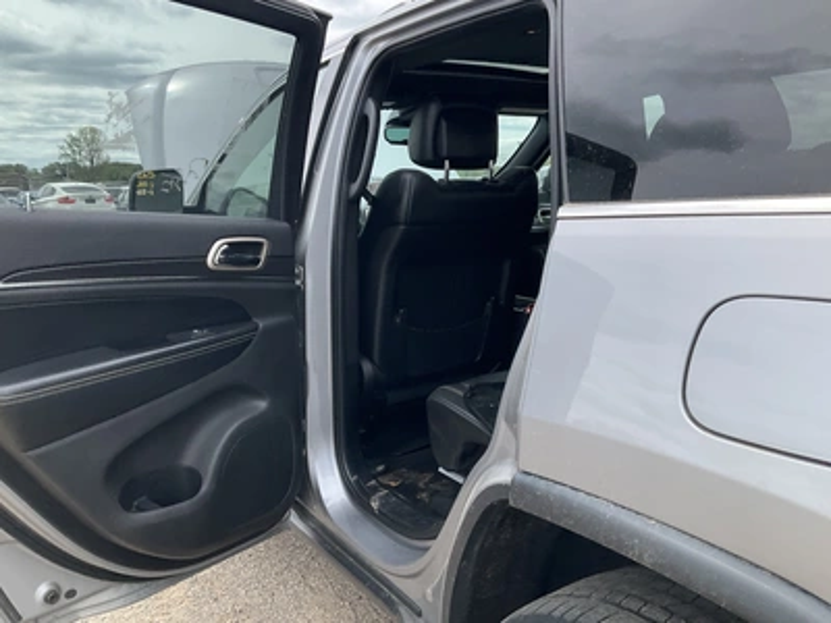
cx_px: 416
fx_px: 696
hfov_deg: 61.7
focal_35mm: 29
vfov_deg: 48.2
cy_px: 312
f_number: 1.8
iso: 25
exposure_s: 1/657
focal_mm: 3
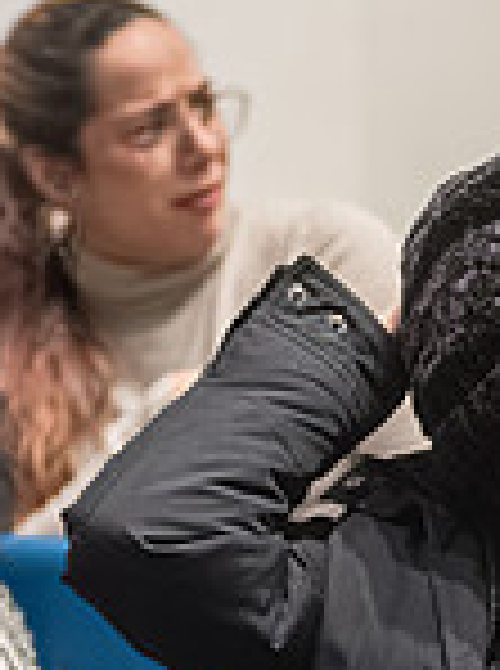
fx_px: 6847
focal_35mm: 354
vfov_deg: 5.6
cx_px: 678
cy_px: 499
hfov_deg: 4.2
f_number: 3.2
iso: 6400
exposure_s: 1/250
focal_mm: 80
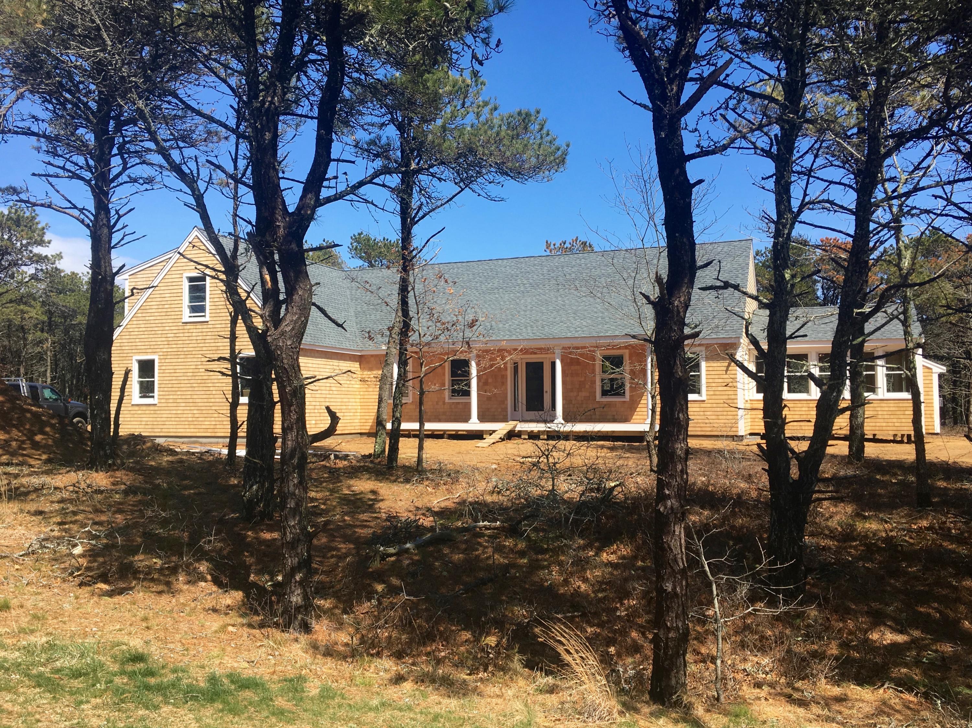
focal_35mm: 29
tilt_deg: +4.2
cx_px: 486
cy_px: 364
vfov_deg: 48.2
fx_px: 814
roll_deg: +0.9
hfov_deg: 61.7
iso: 25
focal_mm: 4.15
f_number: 2.2
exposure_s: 1/1012
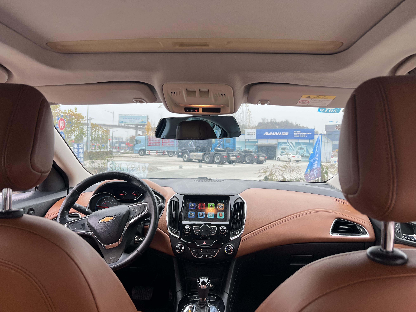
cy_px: 156
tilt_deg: -1.7
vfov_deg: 53.1
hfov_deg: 67.3
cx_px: 208
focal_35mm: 26
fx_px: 312
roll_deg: -1.8
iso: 40
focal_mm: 5.7
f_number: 1.5
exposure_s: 1/207
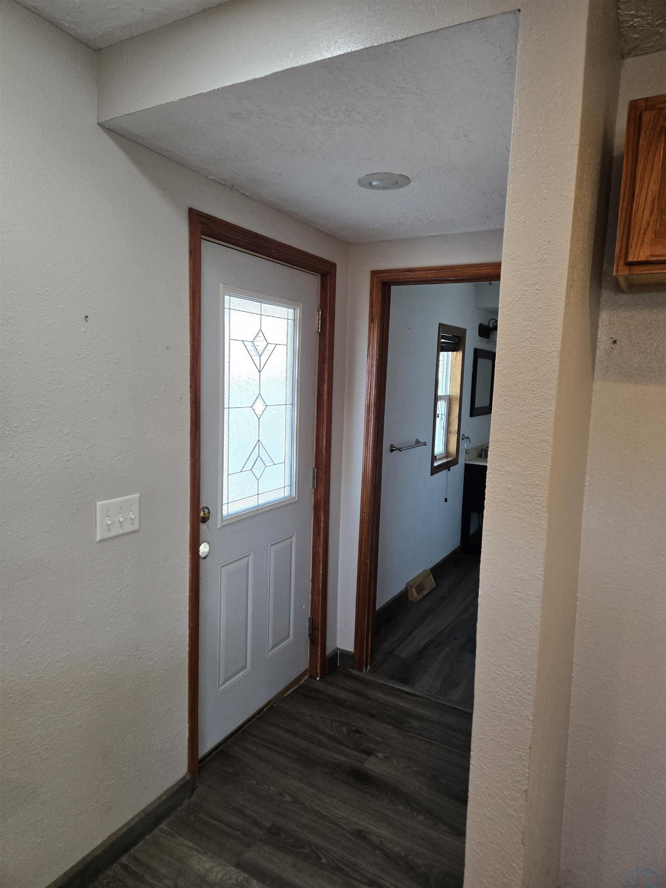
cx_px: 333
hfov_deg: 58.9
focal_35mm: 23
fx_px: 590
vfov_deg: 73.9
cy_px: 444
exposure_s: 1/120
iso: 160
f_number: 1.8
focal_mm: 5.4
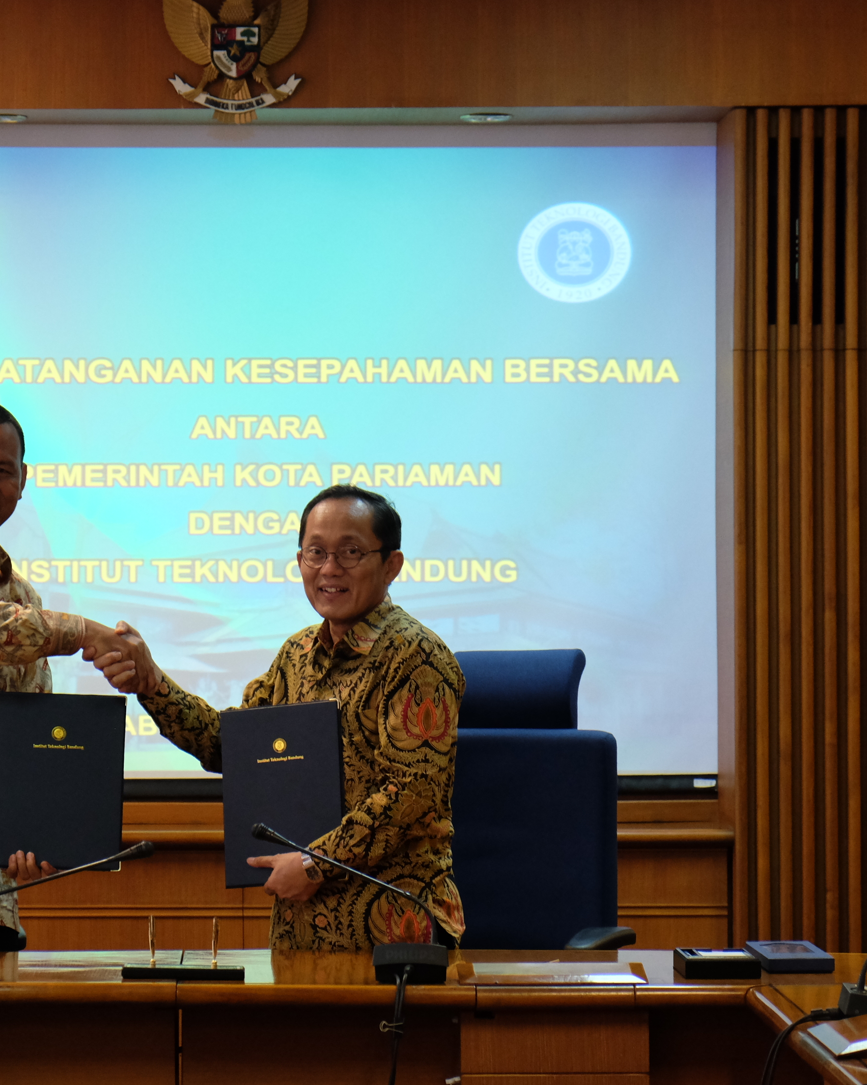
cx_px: 240
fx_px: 3914
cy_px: 543
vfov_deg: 15.8
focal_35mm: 122
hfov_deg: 12.6
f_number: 4
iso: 1600
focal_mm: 55
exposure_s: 1/70
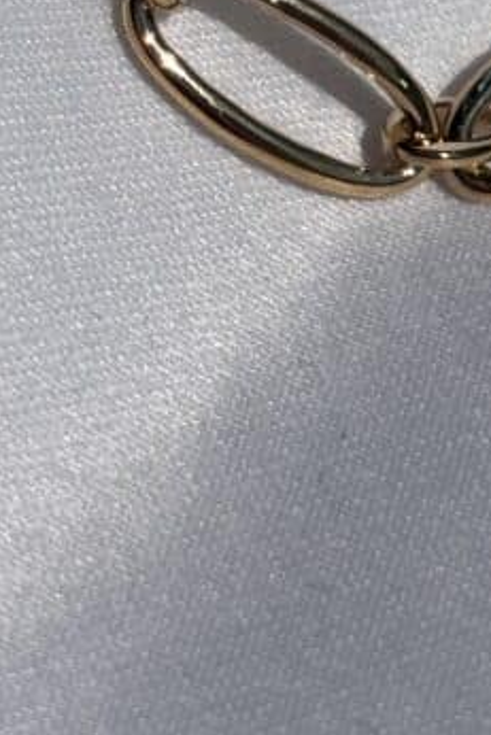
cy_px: -181
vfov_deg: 12.5
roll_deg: -0.4
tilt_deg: -43.9
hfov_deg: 8.6
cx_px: 387
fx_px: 3270
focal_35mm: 160
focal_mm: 5.96
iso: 25
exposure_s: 1/13889
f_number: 1.6
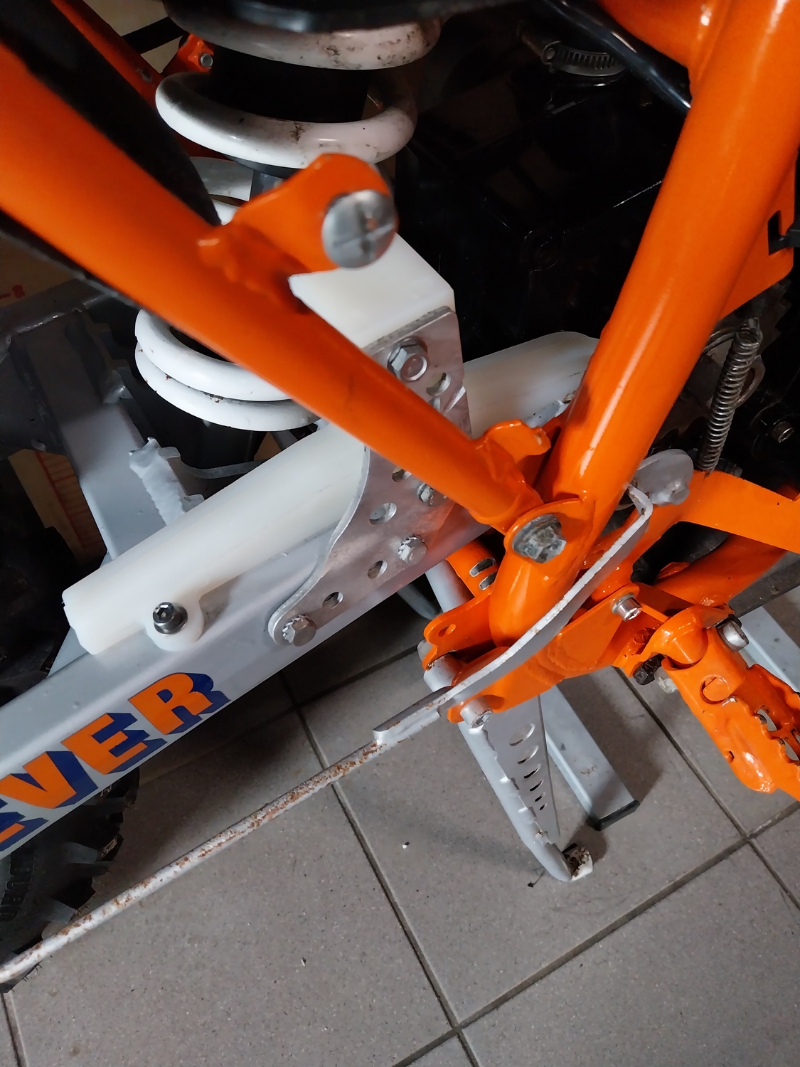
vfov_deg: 67.3
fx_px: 801
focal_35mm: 26
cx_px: 400
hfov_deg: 53.1
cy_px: 534
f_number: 1.8
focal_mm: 4
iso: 320
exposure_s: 1/33.3
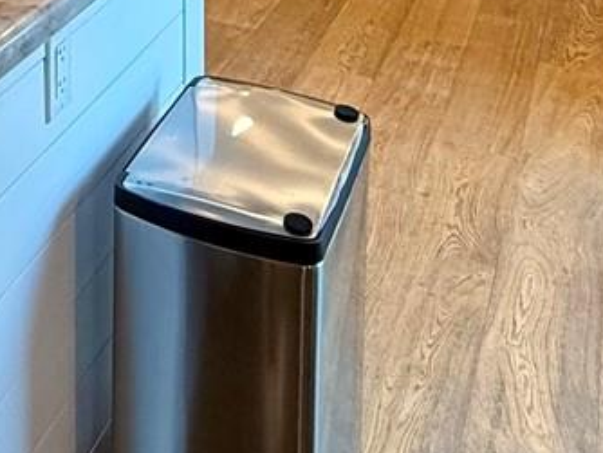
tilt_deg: -1.6
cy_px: -390
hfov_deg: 26.6
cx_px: -67
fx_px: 1168
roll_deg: +0.4
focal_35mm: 67
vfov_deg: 17.4
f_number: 2.2
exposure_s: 1/120
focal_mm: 2.22
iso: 250
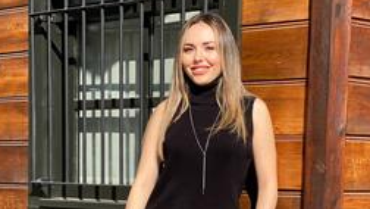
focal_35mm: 93
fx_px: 913
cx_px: 188
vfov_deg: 12.7
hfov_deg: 22.9
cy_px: 263
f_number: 2
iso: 20
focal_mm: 6
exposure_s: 1/1916
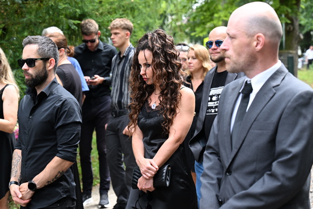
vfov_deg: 18.4
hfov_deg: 27.3
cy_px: 104
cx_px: 156
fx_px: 643
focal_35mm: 74
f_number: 5
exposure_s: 1/1000
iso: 1000
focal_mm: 74
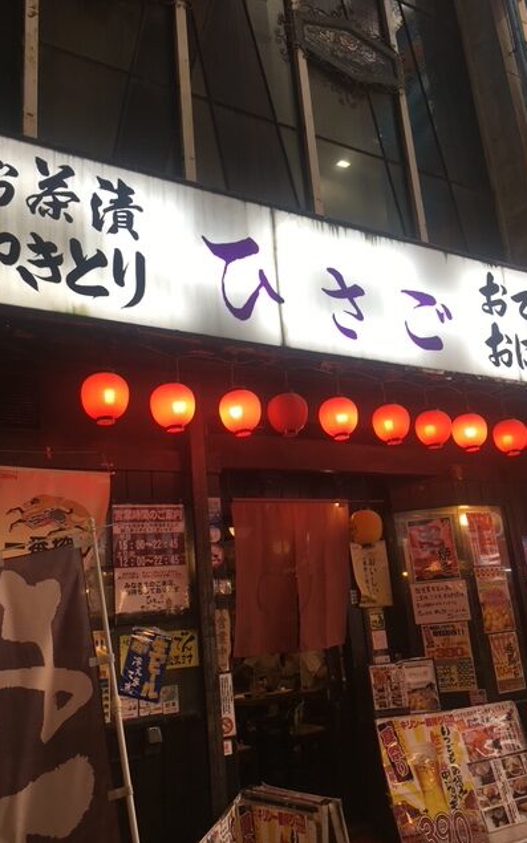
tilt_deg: +15.1
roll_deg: +4.3
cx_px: 267
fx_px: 712
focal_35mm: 31
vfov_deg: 61.2
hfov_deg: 40.6
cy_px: 423
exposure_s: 1/40
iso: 25
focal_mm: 4.15
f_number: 2.2
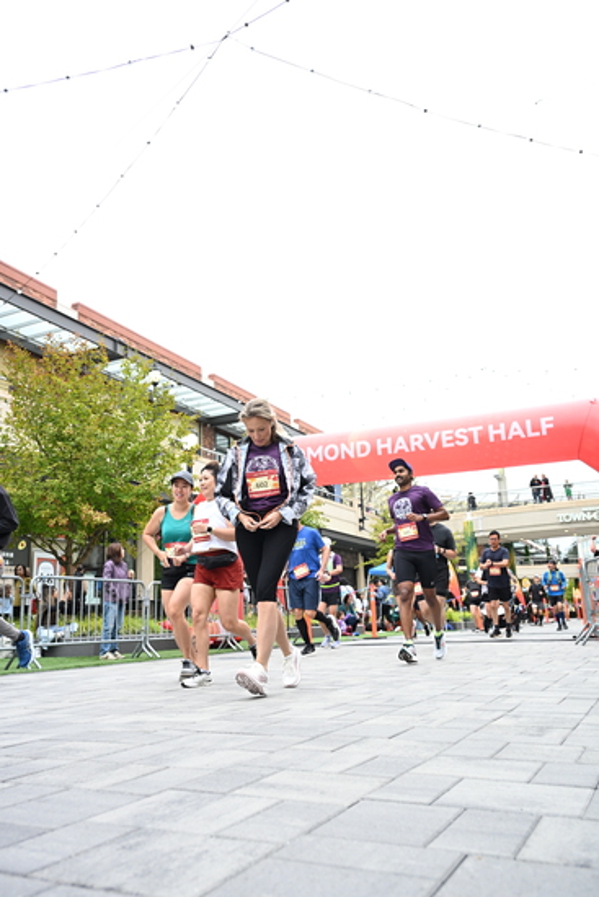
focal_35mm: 29
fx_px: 723
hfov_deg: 45.0
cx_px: 300
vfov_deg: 63.6
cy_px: 448
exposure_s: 1/640
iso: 2000
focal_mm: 29
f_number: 4
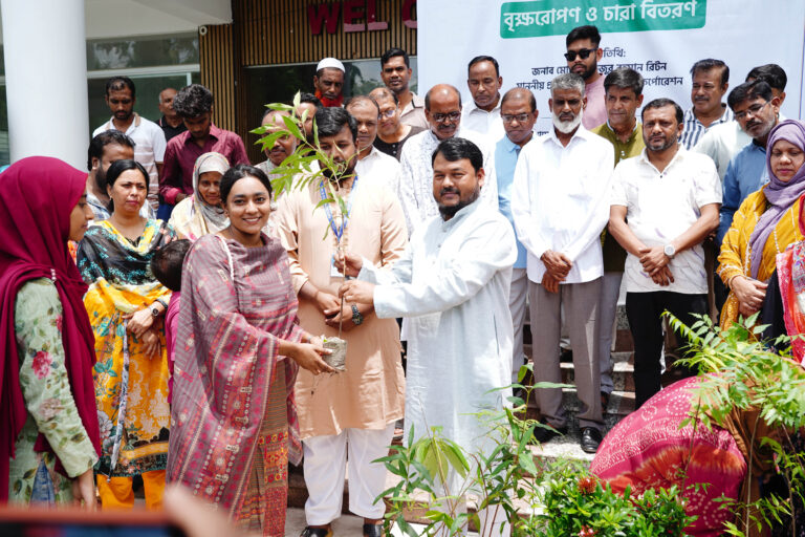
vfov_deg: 37.9
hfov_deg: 54.4
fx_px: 783
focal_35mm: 35
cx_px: 402
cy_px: 268
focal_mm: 35
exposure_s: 1/125
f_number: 5
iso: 50
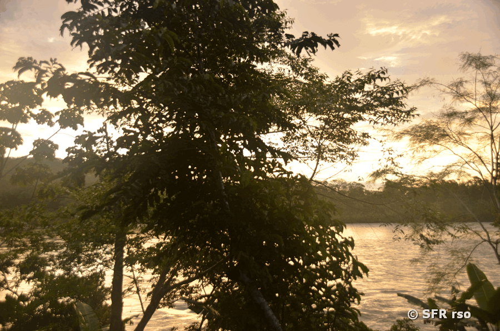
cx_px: 250
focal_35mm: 39
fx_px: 541
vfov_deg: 34.1
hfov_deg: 49.6
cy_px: 166
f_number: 4.5
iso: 250
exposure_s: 1/80
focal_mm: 26
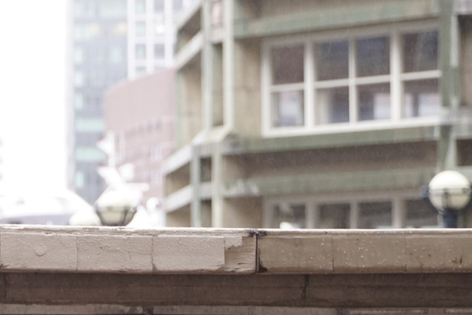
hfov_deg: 10.7
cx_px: -195
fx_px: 2452
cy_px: 218
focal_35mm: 187
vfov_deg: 7.3
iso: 250
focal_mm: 46
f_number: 2.8
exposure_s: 1/125
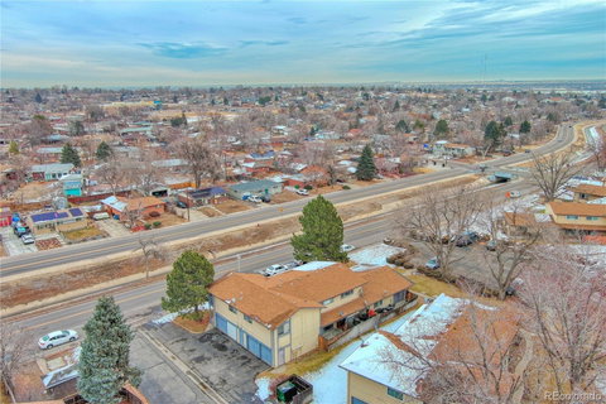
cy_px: 202
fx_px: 488
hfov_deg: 63.7
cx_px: 303
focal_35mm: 29
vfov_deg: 45.0
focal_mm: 10.6
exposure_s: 1/936
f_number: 2.8
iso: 100
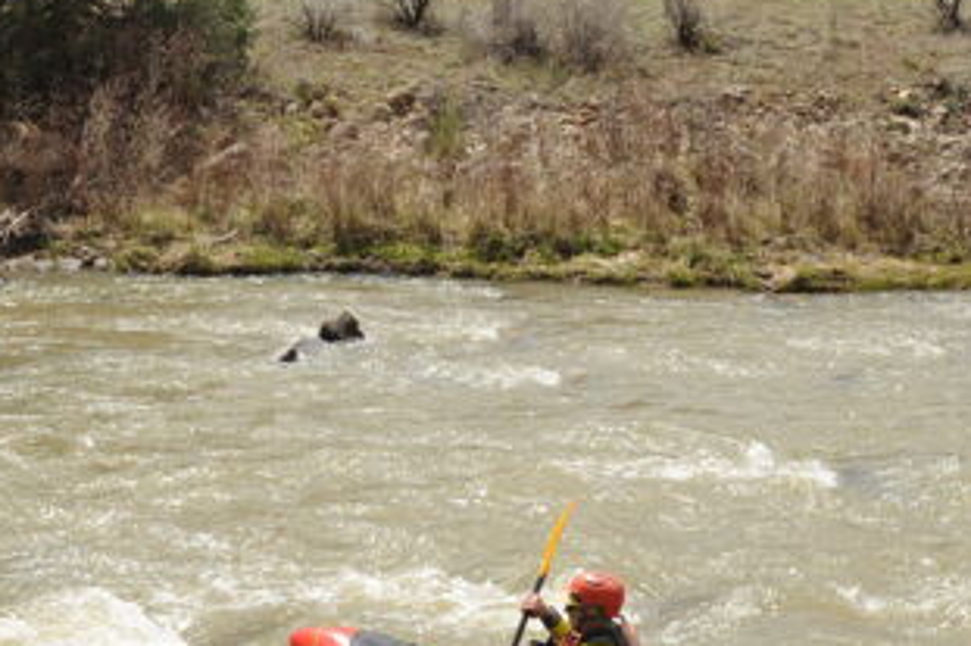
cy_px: 109
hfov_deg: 22.6
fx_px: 2426
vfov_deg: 15.1
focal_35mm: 90
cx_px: 387
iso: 200
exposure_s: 1/400
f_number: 10
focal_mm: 35
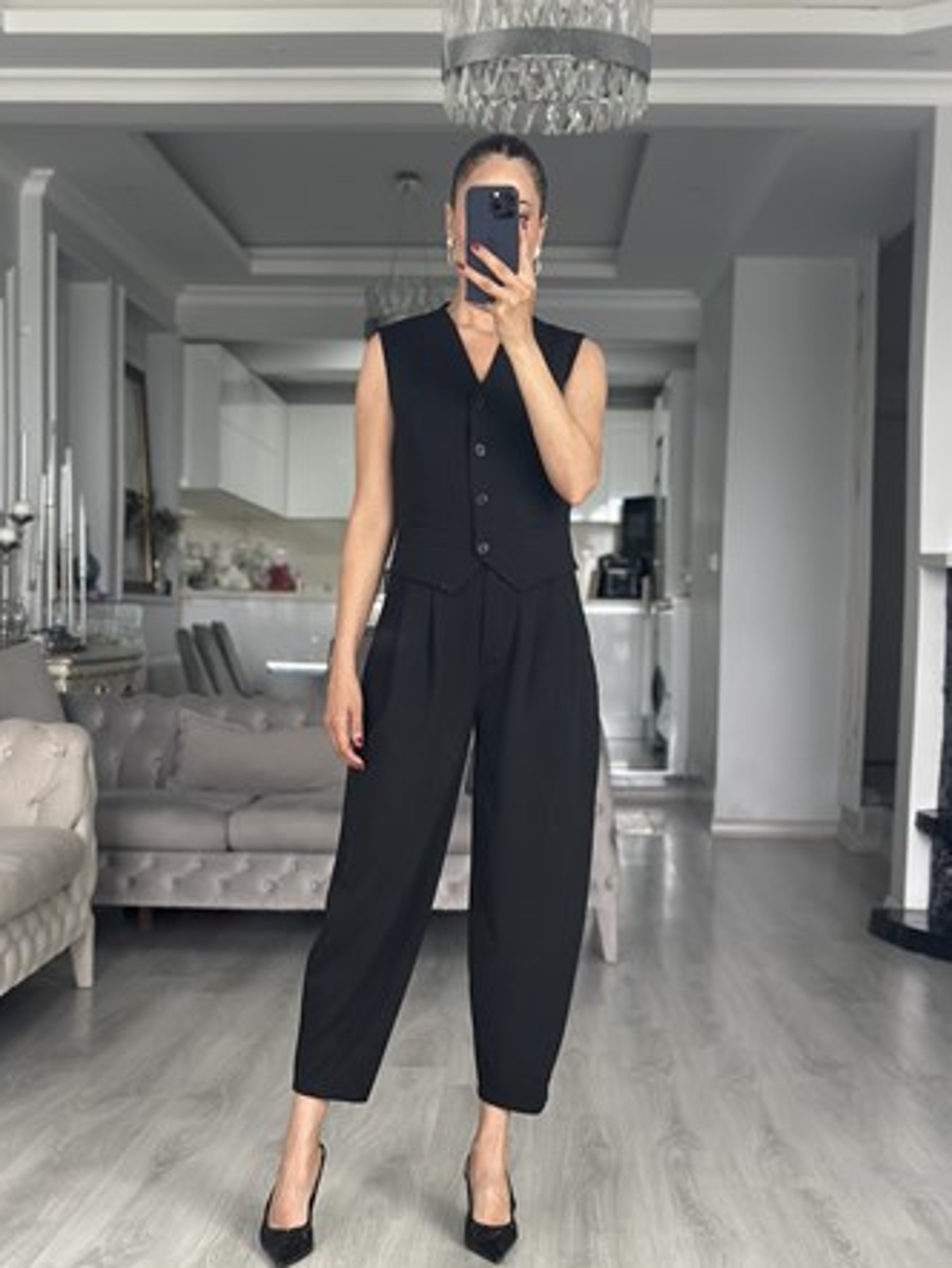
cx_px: 419
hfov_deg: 26.6
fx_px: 2015
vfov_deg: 34.9
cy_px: 703
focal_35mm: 55
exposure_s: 1/60
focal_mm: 6.86
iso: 125
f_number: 1.78
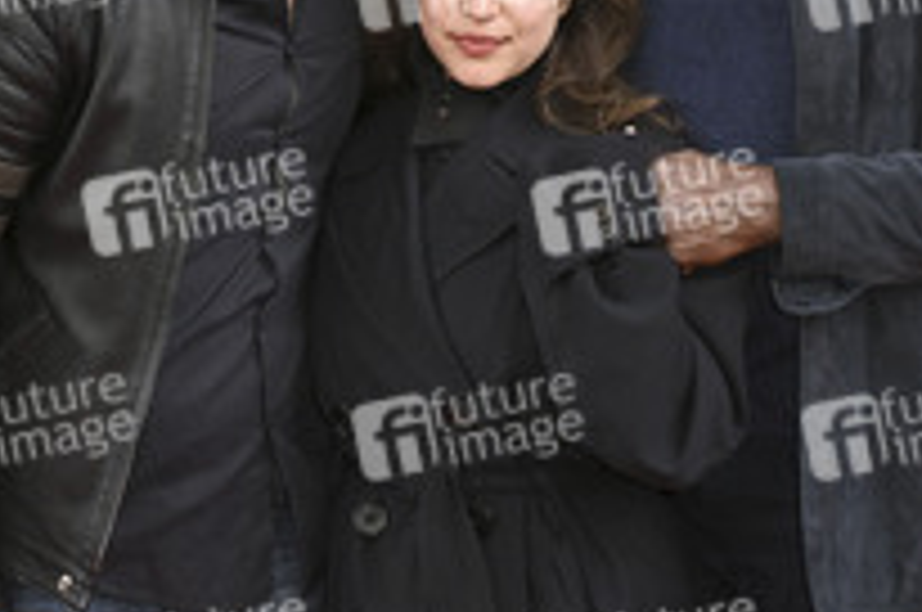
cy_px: 90
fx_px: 1969
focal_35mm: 77
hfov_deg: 26.3
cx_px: 528
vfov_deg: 17.5
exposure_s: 1/320
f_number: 6.3
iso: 800
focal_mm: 35
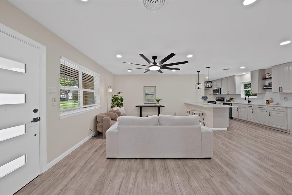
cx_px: 146
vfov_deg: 90.1
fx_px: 97
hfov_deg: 112.6
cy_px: 98
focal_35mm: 12
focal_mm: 12
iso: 640
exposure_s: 1/6
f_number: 9
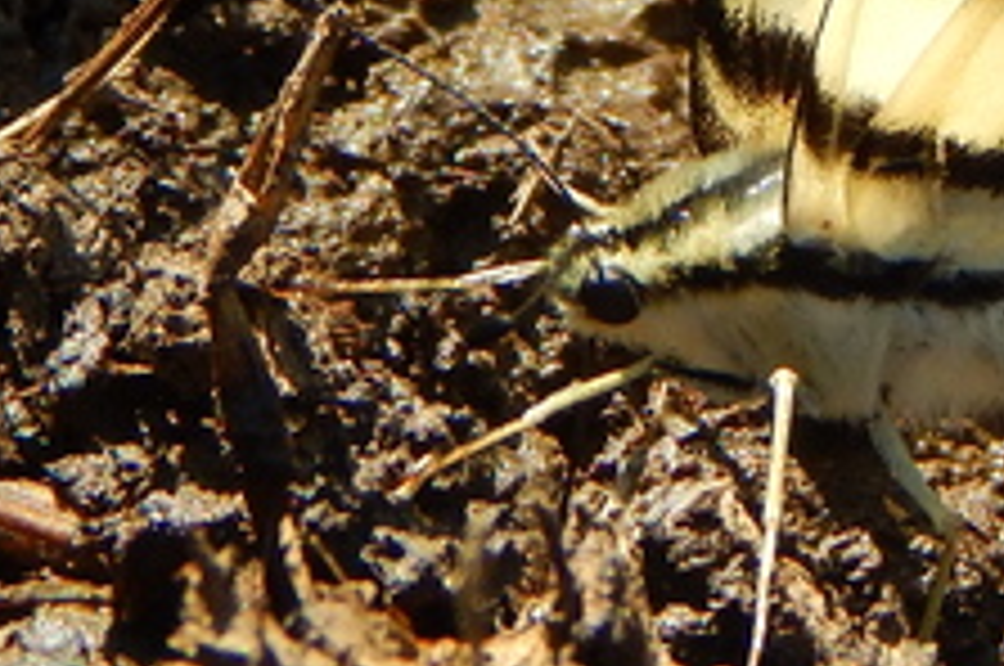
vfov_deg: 2.6
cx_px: 862
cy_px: -230
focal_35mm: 522
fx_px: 14537
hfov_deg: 4.0
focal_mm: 23.4
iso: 125
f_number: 4.8
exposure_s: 1/320
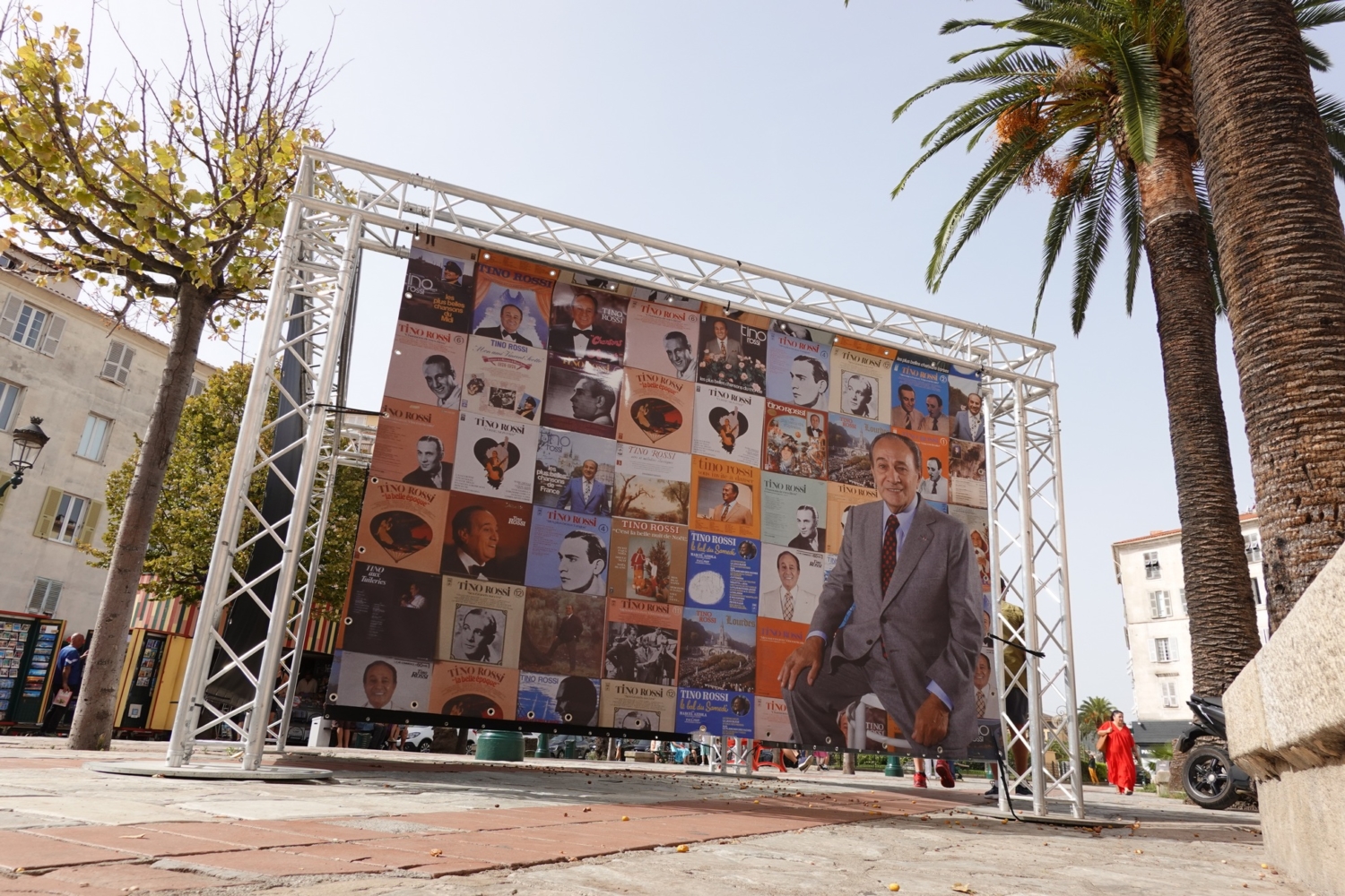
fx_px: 897
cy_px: 448
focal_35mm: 24
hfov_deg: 73.7
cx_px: 672
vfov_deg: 53.1
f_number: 4
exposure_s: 1/640
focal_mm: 9
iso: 100
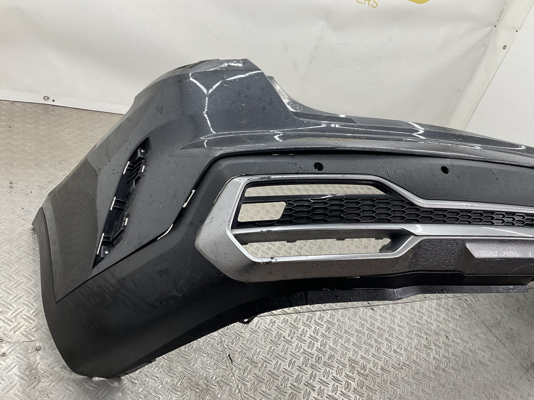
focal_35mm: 29
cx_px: 267
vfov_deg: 48.2
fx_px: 447
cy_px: 200
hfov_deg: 61.7
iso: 40
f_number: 1.8
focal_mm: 3
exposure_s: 1/120
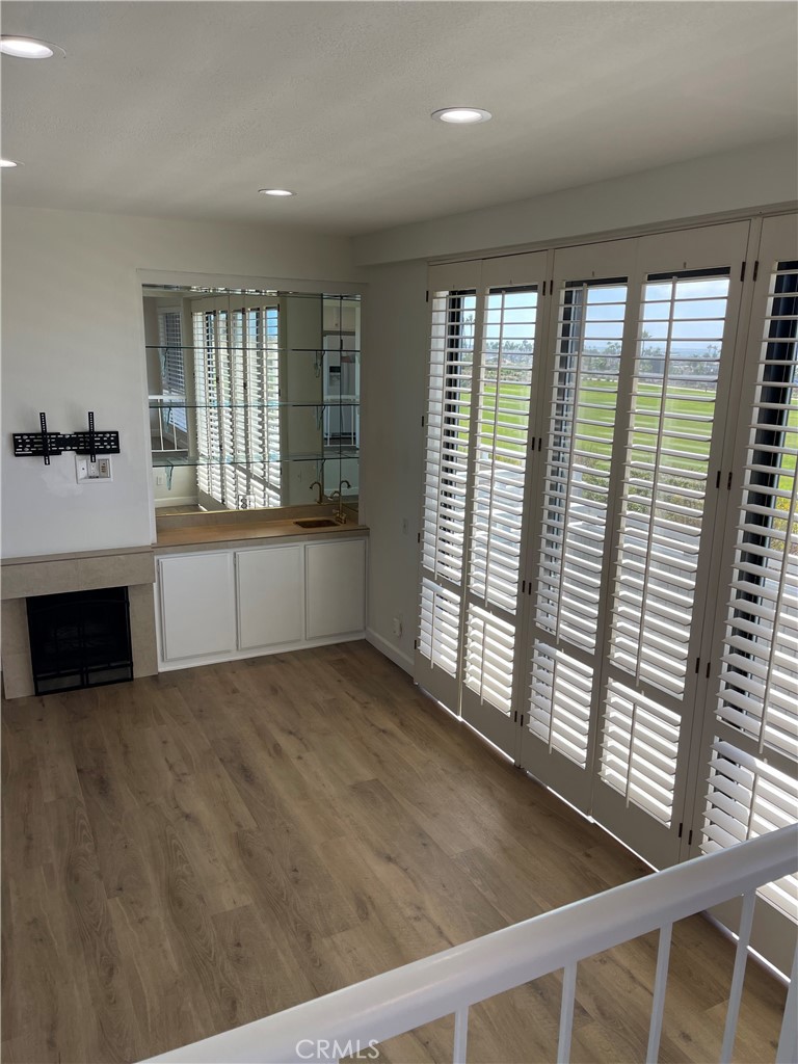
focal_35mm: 25
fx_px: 768
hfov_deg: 54.9
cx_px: 399
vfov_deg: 69.4
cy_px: 532
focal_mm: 5.1
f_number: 1.6
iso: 32
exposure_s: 1/608
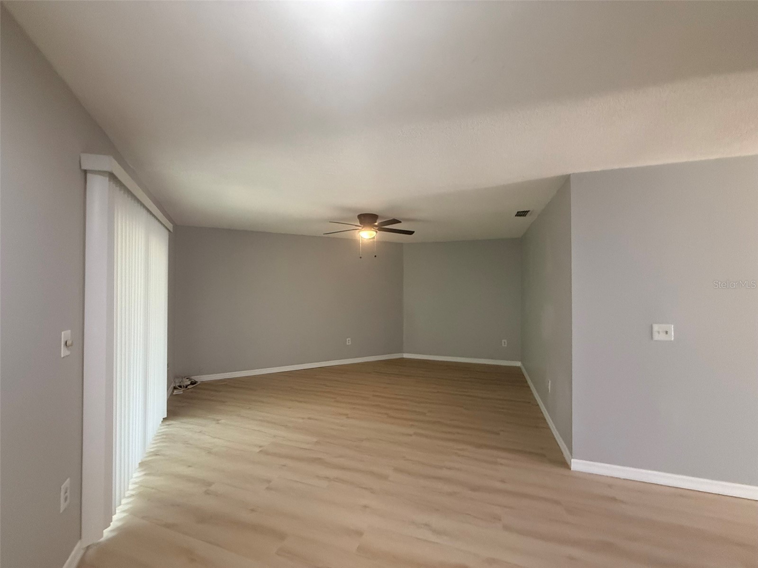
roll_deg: +0.1
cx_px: 379
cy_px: 284
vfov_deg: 85.7
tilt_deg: +1.7
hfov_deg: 102.1
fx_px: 307
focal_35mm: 14
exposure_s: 1/120
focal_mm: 2.22
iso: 500
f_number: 2.2
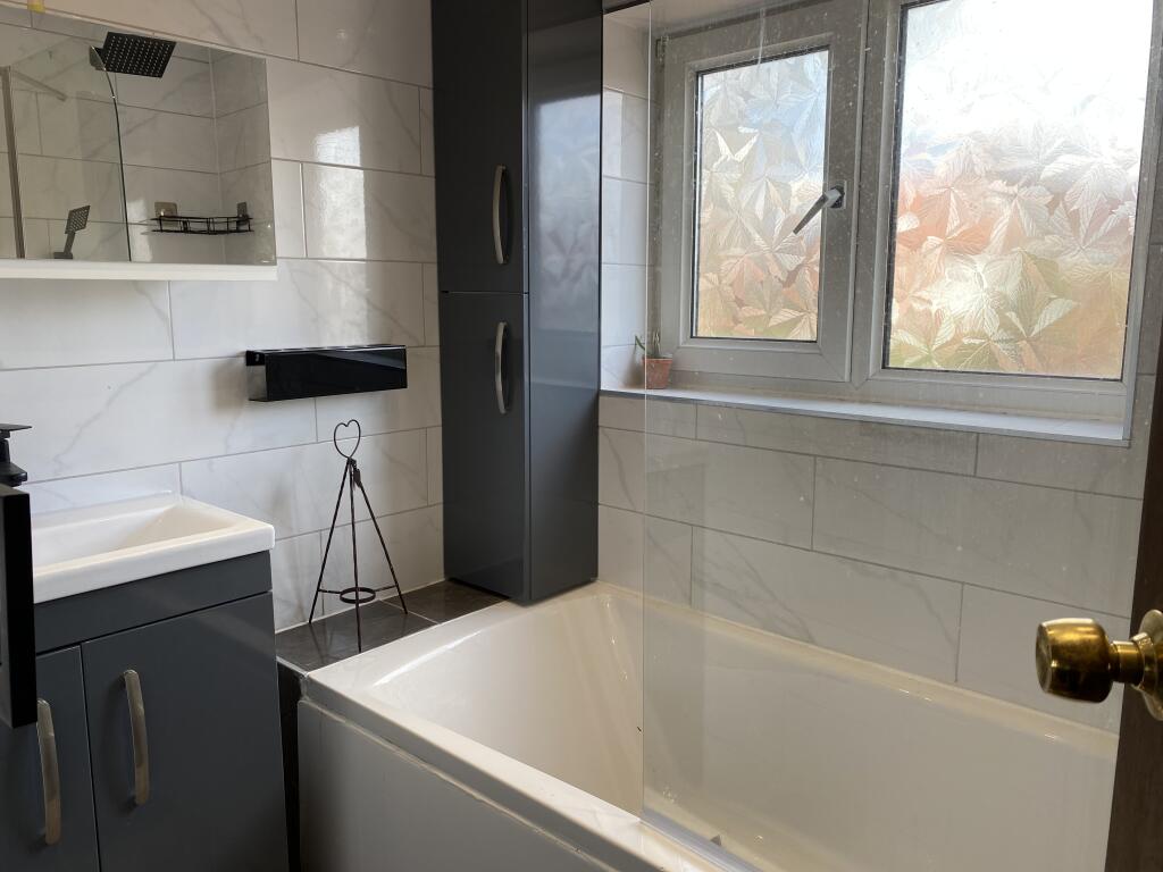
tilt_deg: -10.7
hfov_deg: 67.3
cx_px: 582
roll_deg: -0.1
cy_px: 436
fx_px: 874
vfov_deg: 53.1
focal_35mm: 26
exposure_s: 1/132
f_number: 1.8
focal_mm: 4.25
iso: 32
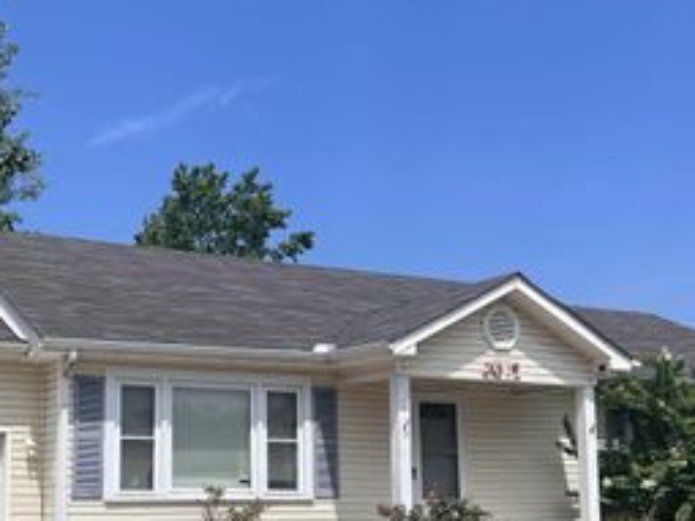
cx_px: 134
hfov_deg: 36.2
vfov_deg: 28.3
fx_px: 1023
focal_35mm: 51
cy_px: 361
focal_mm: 5.7
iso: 50
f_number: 1.5
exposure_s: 1/8696
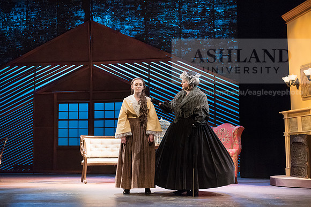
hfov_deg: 34.5
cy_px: 104
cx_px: 156
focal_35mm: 58
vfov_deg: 23.4
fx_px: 501
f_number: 4
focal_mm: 58
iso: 4000
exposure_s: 1/160
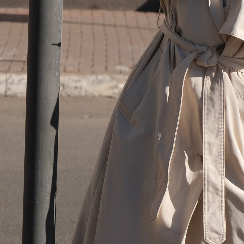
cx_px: 100
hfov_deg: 6.4
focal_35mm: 272
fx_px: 2169
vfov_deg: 6.4
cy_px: 52
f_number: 4.8
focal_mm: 50
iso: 200
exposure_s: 1/1600
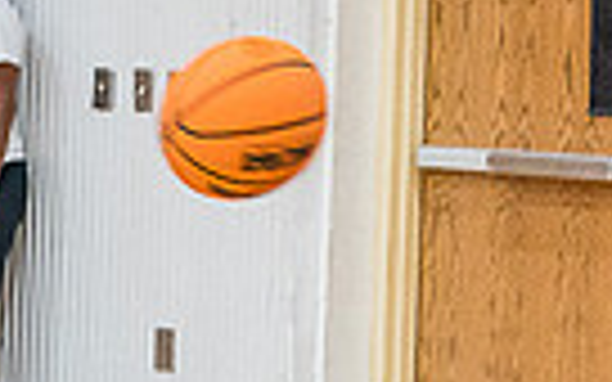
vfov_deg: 2.5
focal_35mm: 522
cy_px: -162
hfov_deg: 4.0
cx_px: -450
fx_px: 8706
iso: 5000
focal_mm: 120
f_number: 4
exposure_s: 1/320
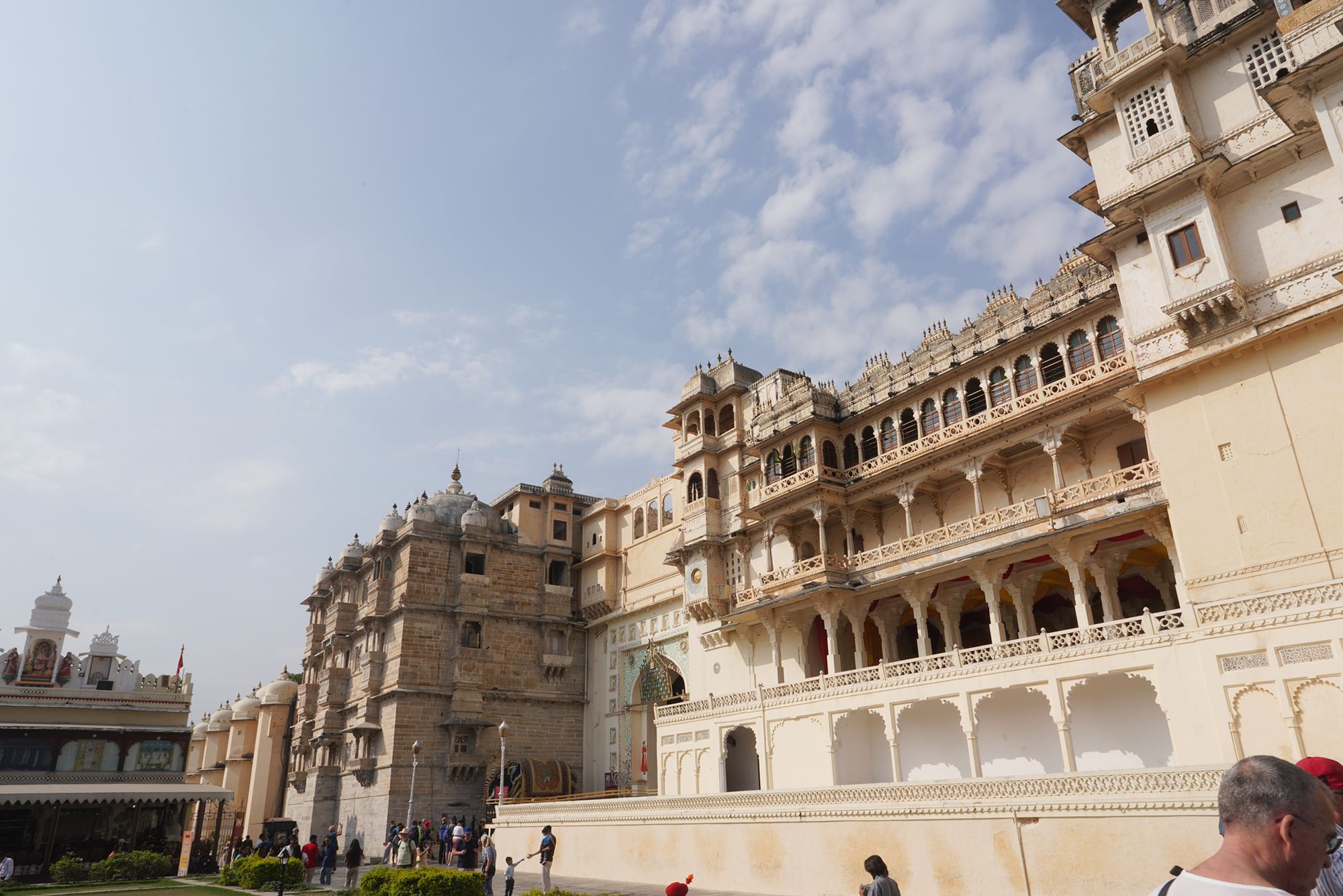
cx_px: 672
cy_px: 448
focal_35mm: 24
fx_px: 895
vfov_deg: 53.1
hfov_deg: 73.7
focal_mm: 24
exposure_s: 1/100
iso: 100
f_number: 20
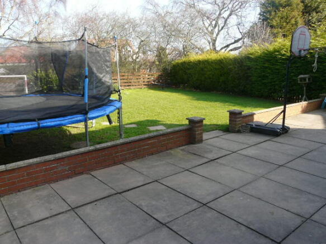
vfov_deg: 49.7
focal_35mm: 28
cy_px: 122
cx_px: 163
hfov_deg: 63.5
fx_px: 264
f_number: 4
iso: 100
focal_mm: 4.6
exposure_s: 1/160
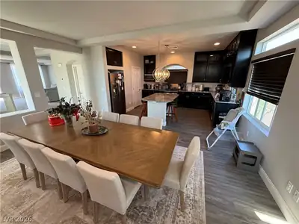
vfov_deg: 85.7
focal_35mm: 14
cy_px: 112
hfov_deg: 102.1
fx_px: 121
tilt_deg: -16.7
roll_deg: +0.0
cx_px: 150
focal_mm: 2.22
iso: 200
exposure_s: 1/60
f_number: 2.2
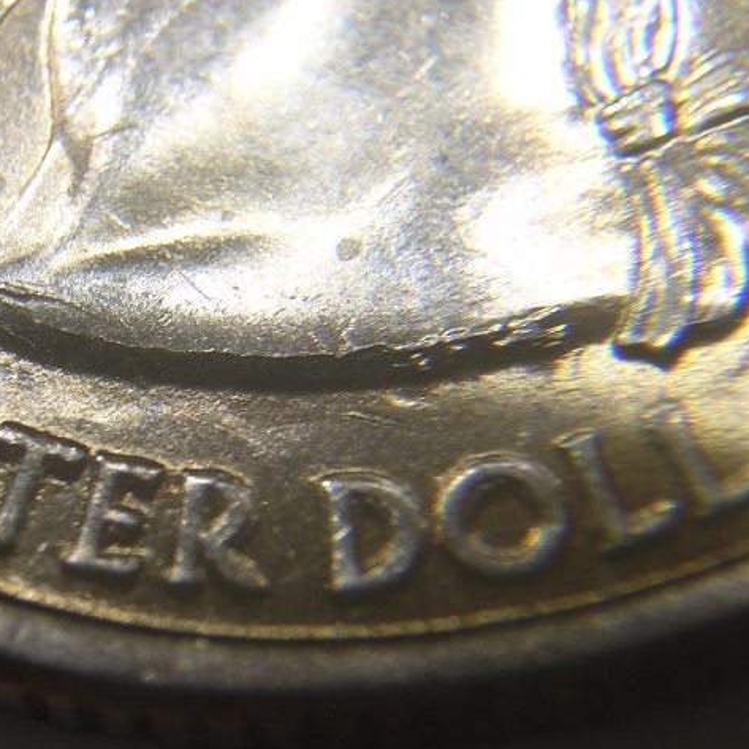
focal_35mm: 92
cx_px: 374
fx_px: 2252
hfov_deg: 18.9
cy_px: 375
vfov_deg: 18.9
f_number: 3.9
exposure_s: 1/27.1
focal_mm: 10.1
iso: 100
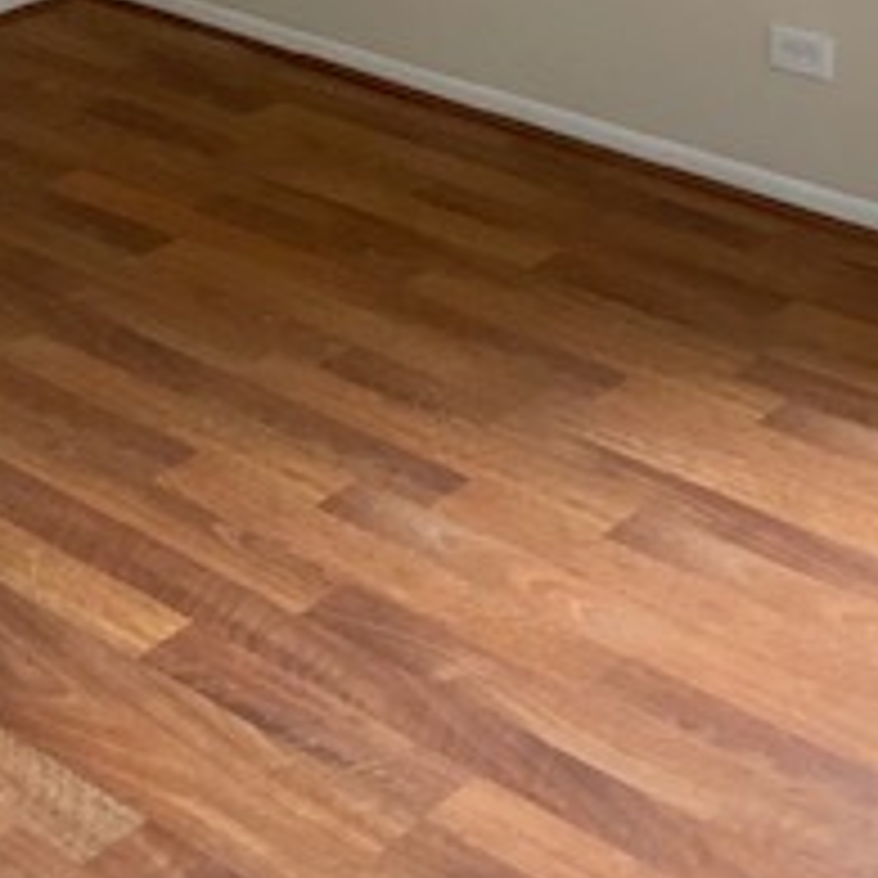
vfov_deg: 19.4
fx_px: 2410
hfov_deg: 20.6
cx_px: 302
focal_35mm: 84
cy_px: -189
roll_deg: +0.6
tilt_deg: -14.2
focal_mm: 3
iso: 200
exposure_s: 1/60
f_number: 1.8
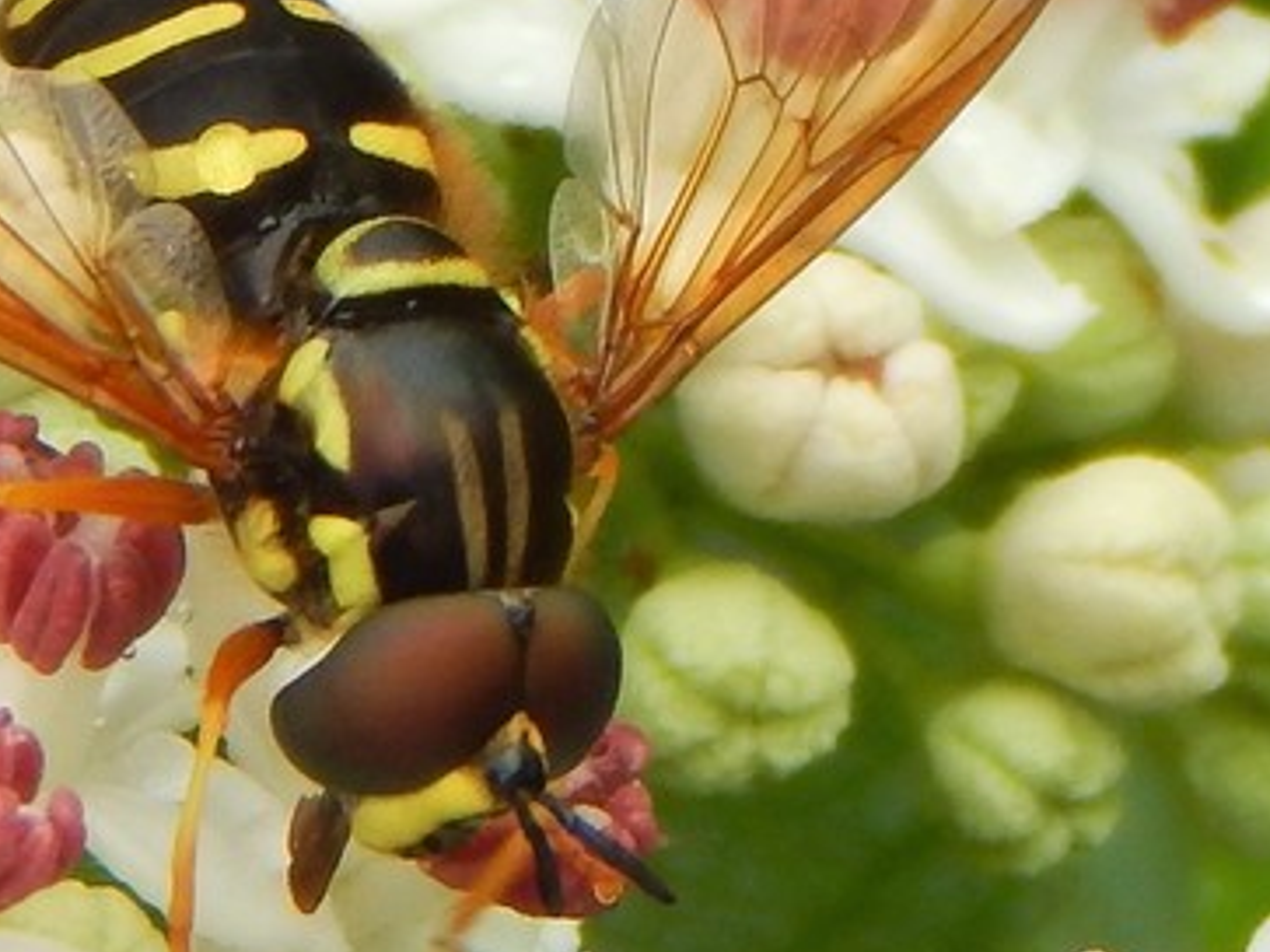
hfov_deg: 4.1
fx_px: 17861
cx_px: 285
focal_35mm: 487
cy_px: 242
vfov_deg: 3.1
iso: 125
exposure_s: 1/160
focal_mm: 37.1
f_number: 5.4
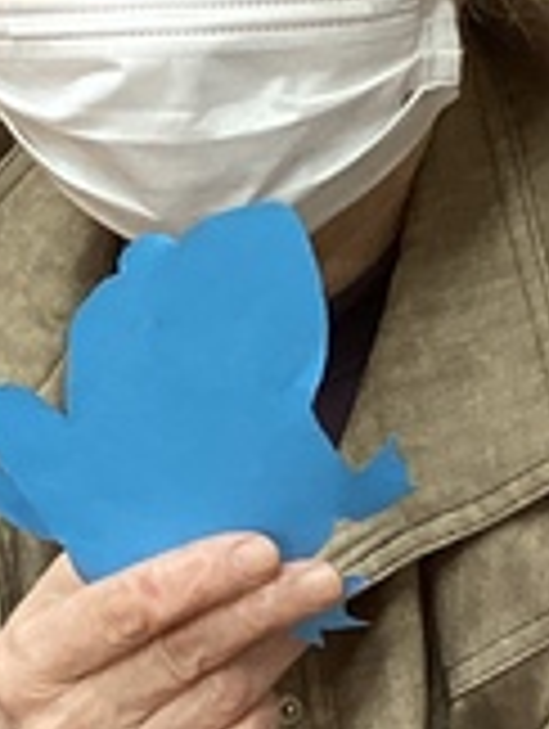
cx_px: 216
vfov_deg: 12.8
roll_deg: +1.5
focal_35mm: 153
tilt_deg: -37.5
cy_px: 567
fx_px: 3227
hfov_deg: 9.7
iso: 125
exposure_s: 1/50
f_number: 2.4
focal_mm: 3.3
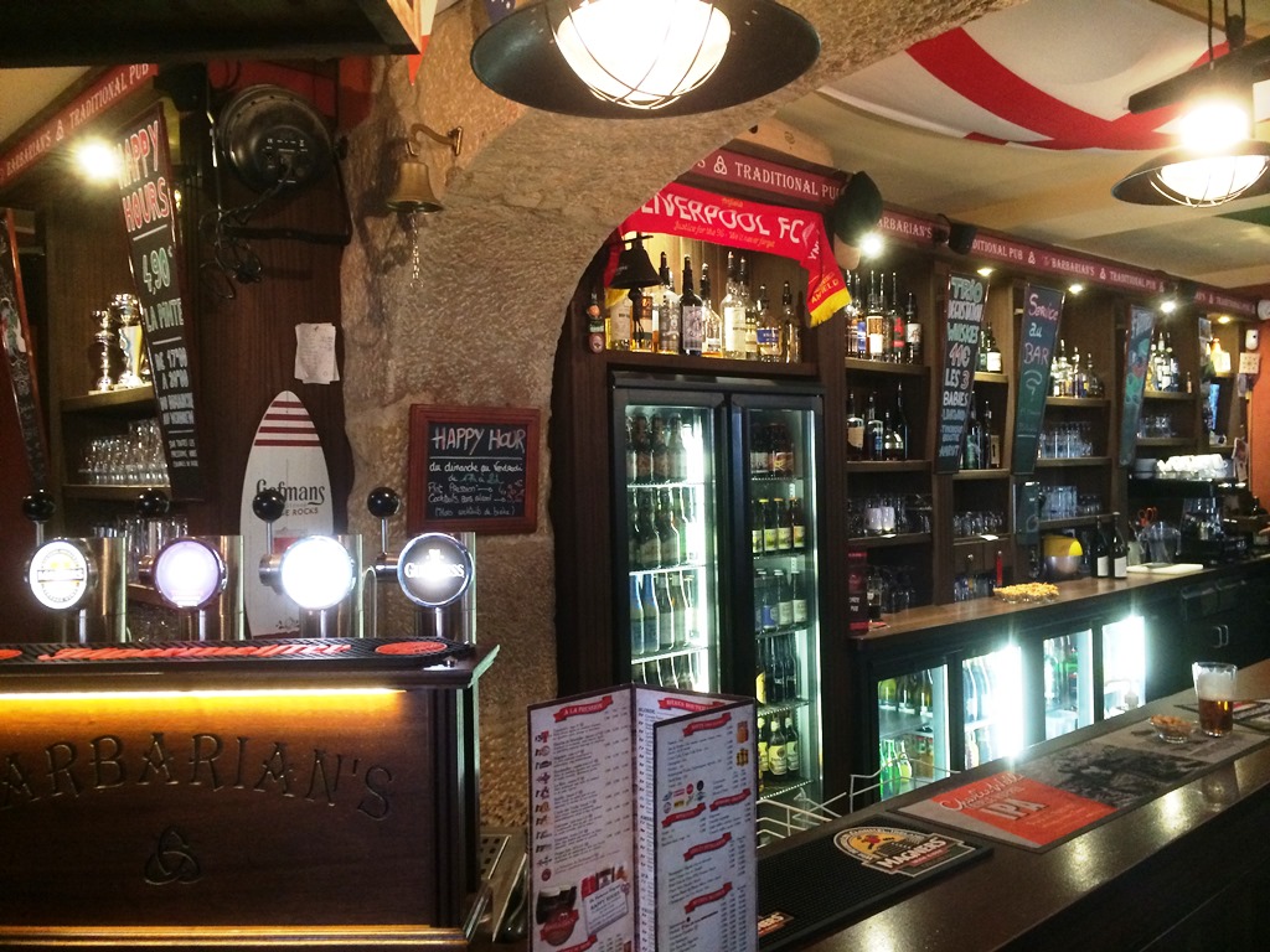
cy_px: 476
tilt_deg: +0.5
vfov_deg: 48.2
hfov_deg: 61.7
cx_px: 635
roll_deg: +0.1
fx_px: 1064
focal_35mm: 29
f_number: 2.2
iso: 250
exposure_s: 1/20
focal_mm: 4.15
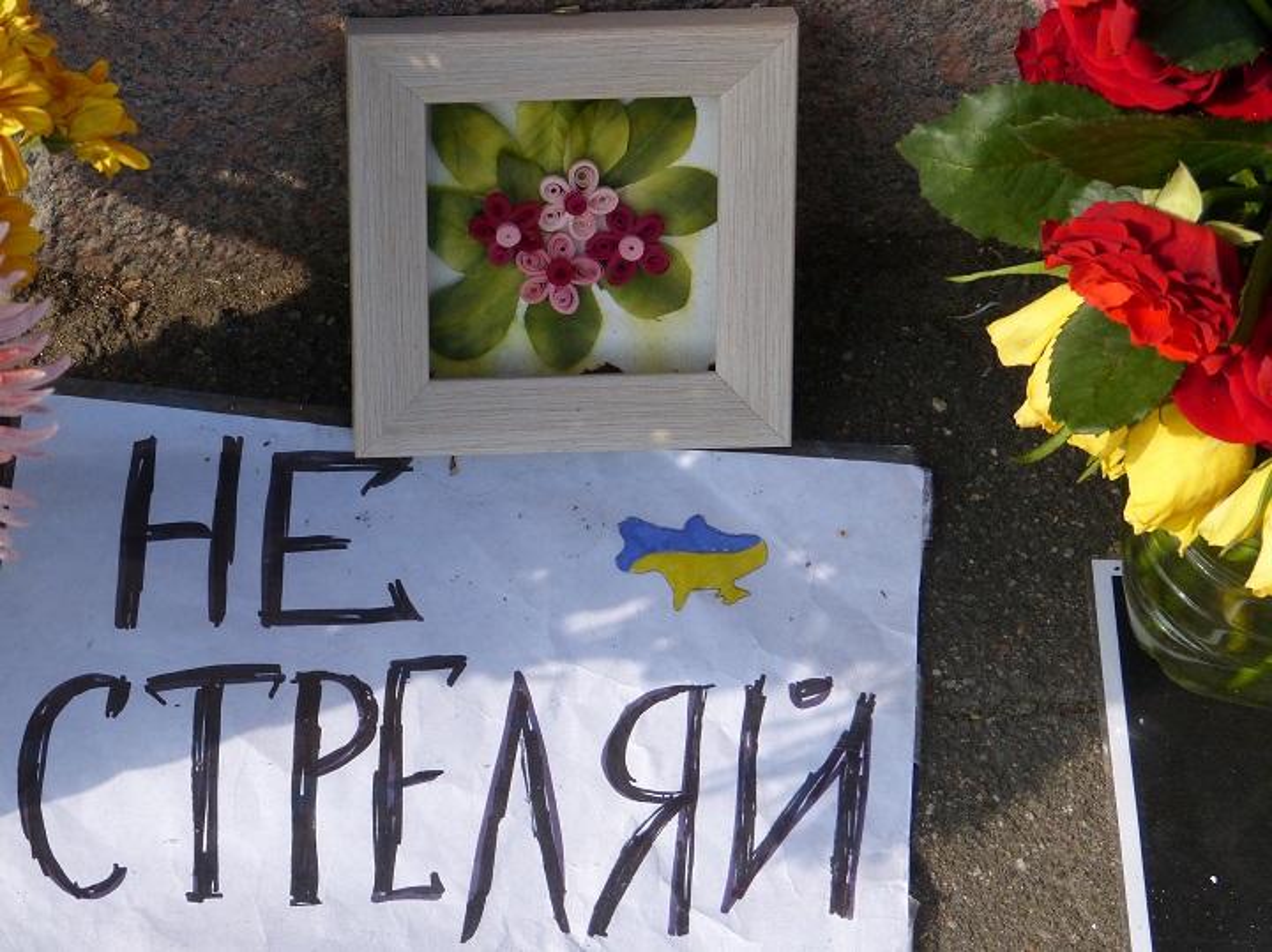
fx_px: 3489
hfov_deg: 20.7
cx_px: 636
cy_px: 476
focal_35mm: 95
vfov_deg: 15.5
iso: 100
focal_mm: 17.2
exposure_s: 1/640
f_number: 4
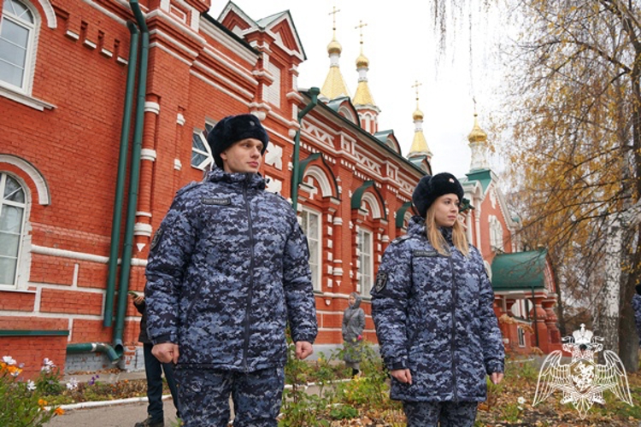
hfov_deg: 61.9
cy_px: 214
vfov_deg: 43.6
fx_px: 534
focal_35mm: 30
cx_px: 320
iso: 200
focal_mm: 20
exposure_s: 1/160
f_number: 4
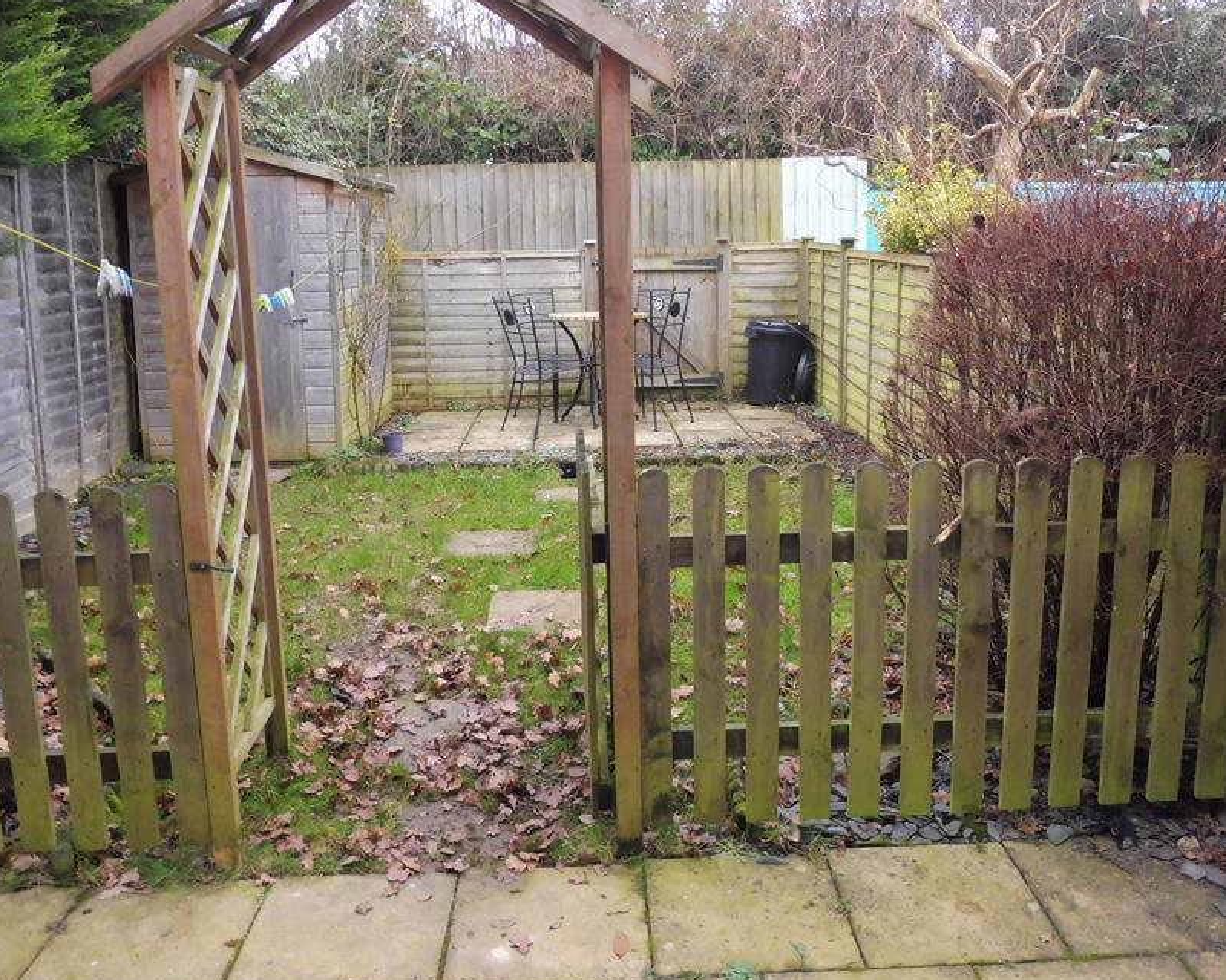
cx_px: 631
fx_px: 1089
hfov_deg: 58.8
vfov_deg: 48.3
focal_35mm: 30
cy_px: 412
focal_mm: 4.3
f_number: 3.3
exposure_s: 1/60
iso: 400
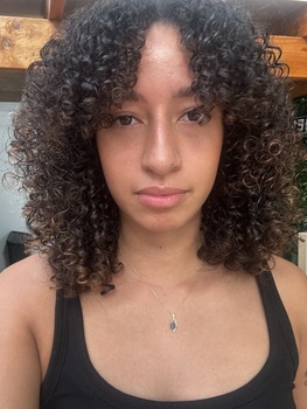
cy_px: 204
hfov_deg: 46.8
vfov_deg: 59.9
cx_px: 154
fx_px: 354
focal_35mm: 30
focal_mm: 2.69
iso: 125
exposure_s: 1/60
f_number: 1.9
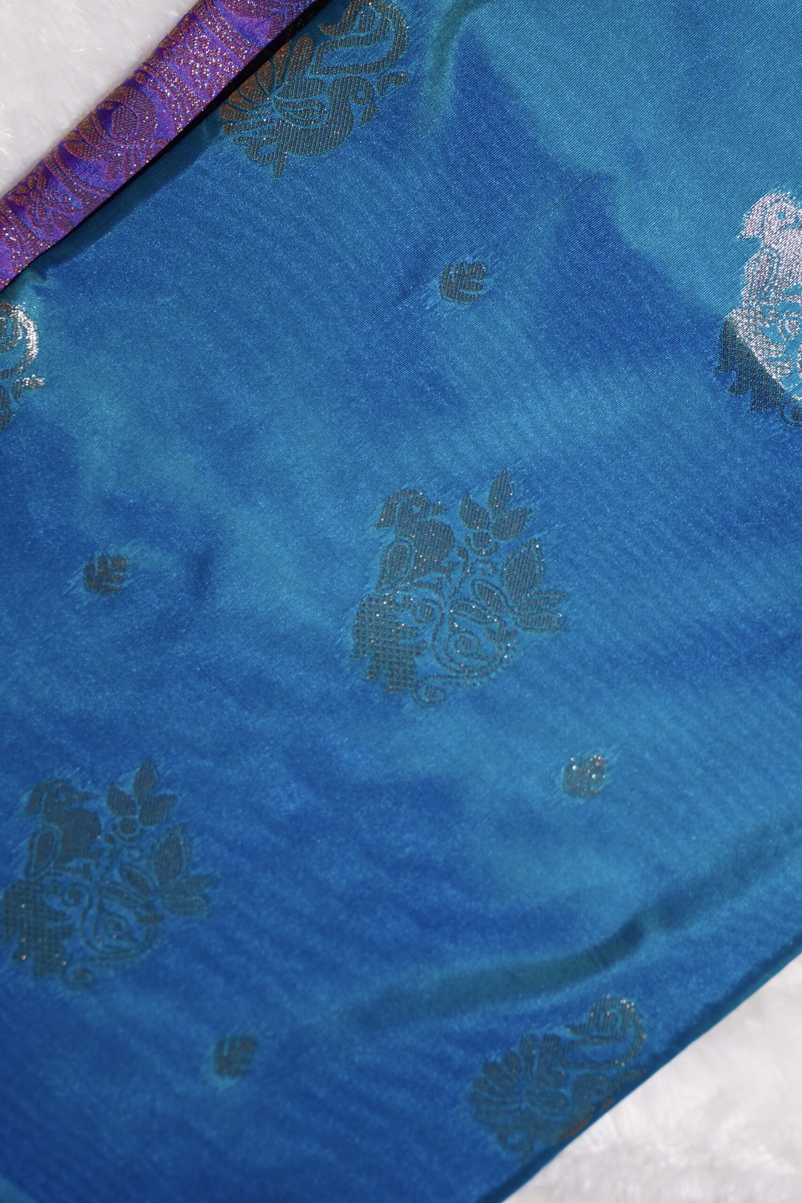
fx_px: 3508
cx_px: 401
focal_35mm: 105
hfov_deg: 13.0
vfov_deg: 19.5
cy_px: 602
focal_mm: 70
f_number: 2.8
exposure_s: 1/200
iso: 250
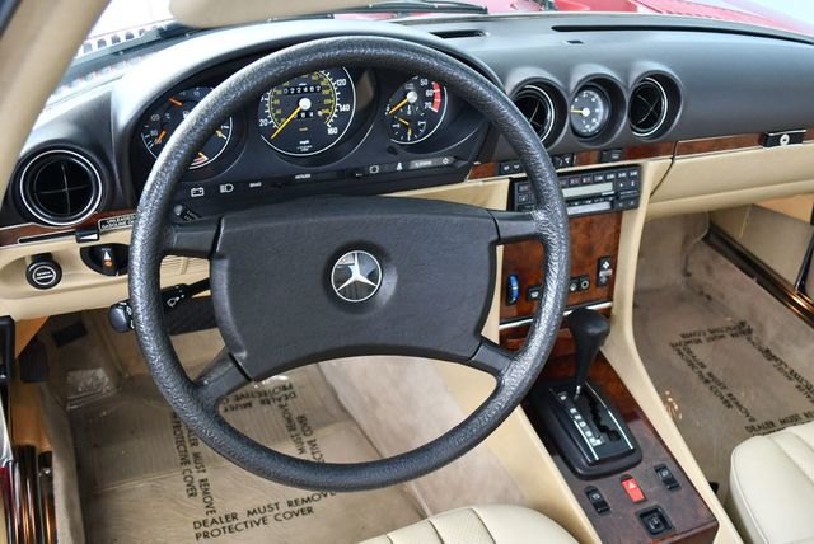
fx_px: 815
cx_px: 407
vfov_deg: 36.9
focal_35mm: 36
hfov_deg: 53.1
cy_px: 272
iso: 900
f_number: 3.5
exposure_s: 1/125
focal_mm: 18
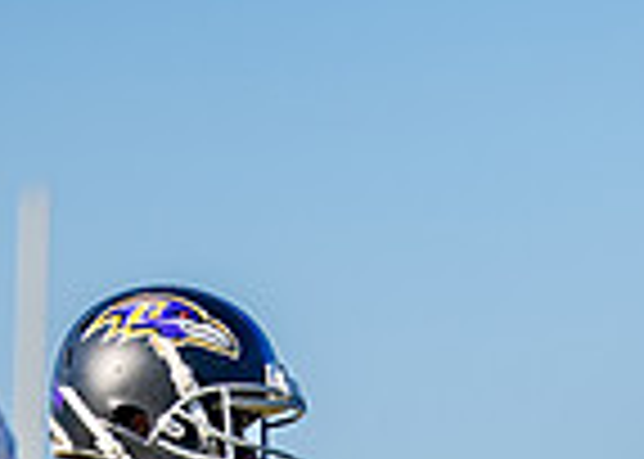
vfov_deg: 1.6
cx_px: 1029
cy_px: 849
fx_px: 15960
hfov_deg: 2.3
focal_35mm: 873
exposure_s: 1/2500
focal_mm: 200
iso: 160
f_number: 2.8
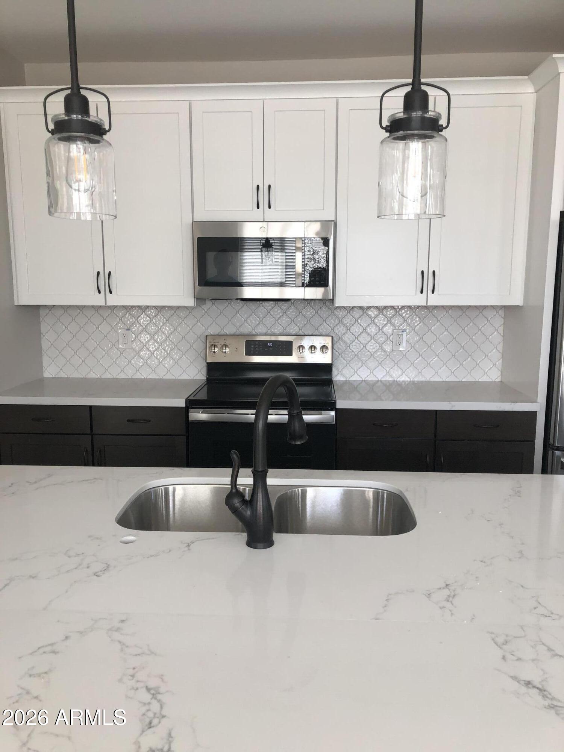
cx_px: 282
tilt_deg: -11.2
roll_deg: -1.1
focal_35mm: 28
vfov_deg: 63.4
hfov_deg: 49.7
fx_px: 608
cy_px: 376
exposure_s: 1/120
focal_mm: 3.99
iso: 64
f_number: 1.8
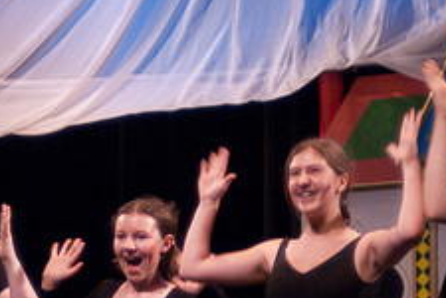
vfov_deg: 6.1
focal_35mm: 225
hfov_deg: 9.1
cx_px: 157
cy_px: 316
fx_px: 2787
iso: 1250
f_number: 2.8
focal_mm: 58
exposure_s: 1/60
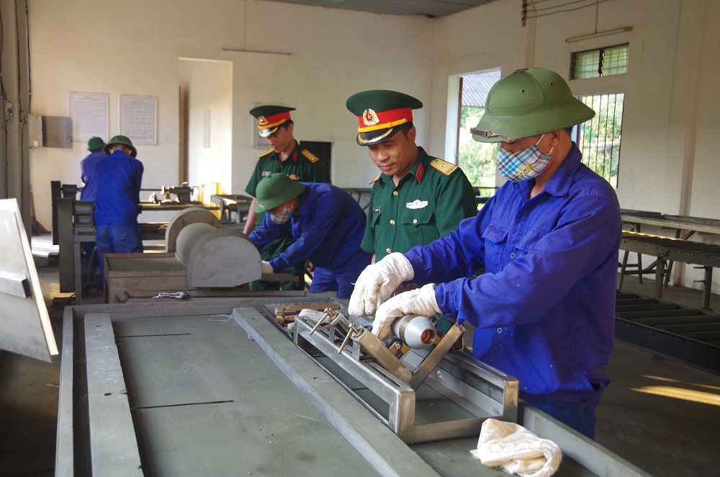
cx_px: 360
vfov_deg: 36.7
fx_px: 718
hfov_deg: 53.2
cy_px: 238
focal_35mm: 36
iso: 400
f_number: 4
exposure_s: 1/25
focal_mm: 24
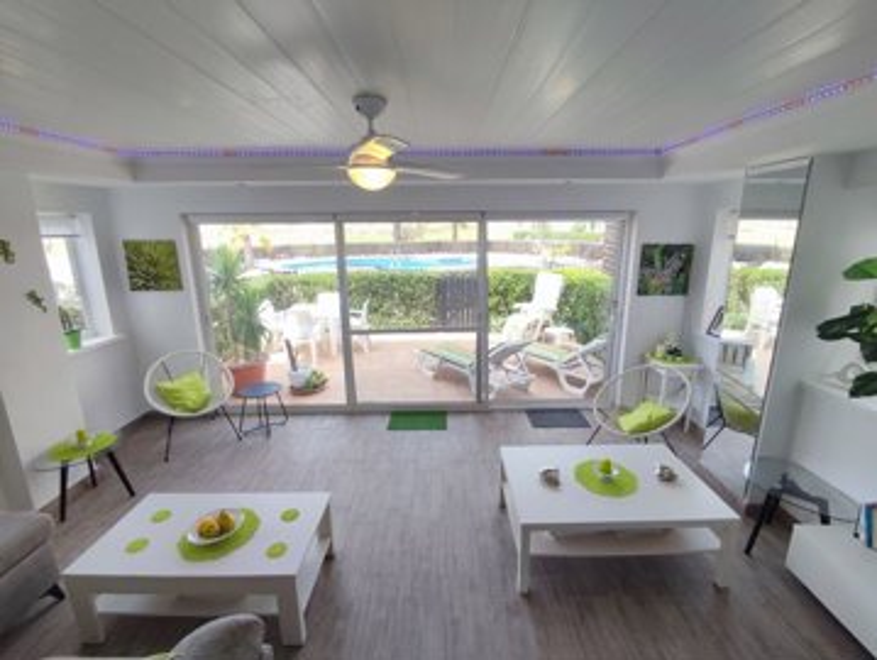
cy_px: 330
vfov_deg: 78.2
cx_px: 438
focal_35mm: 16
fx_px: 406
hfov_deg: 94.4
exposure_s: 1/188
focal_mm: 1.65
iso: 50
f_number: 2.2
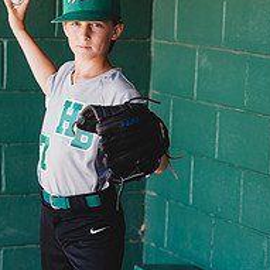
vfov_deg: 10.2
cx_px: 115
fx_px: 1500
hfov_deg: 10.3
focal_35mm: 170
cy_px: 228
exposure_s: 1/250
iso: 200
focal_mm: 85
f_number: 2.8
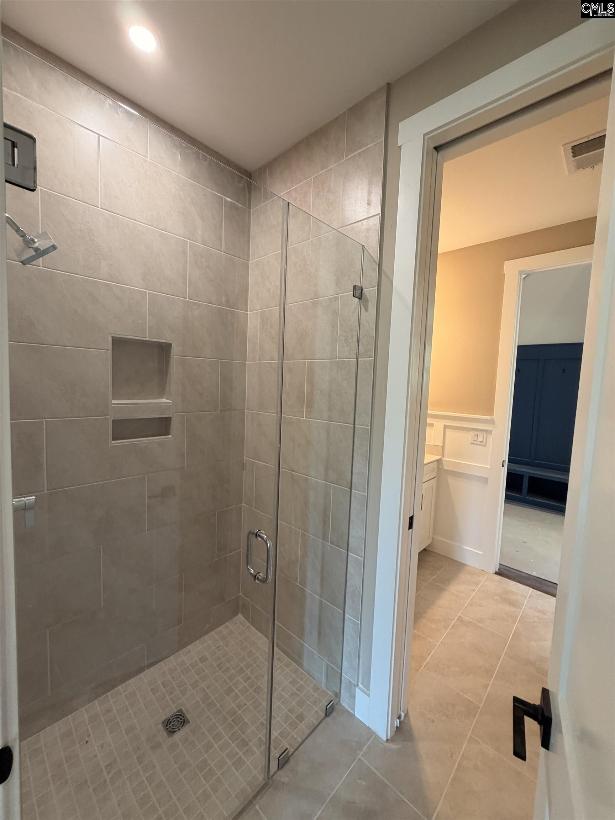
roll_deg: -3.7
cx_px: 308
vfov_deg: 102.1
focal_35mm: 14
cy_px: 410
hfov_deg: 85.7
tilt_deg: -3.3
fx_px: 332
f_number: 2.2
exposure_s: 1/60
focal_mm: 2.22
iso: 200
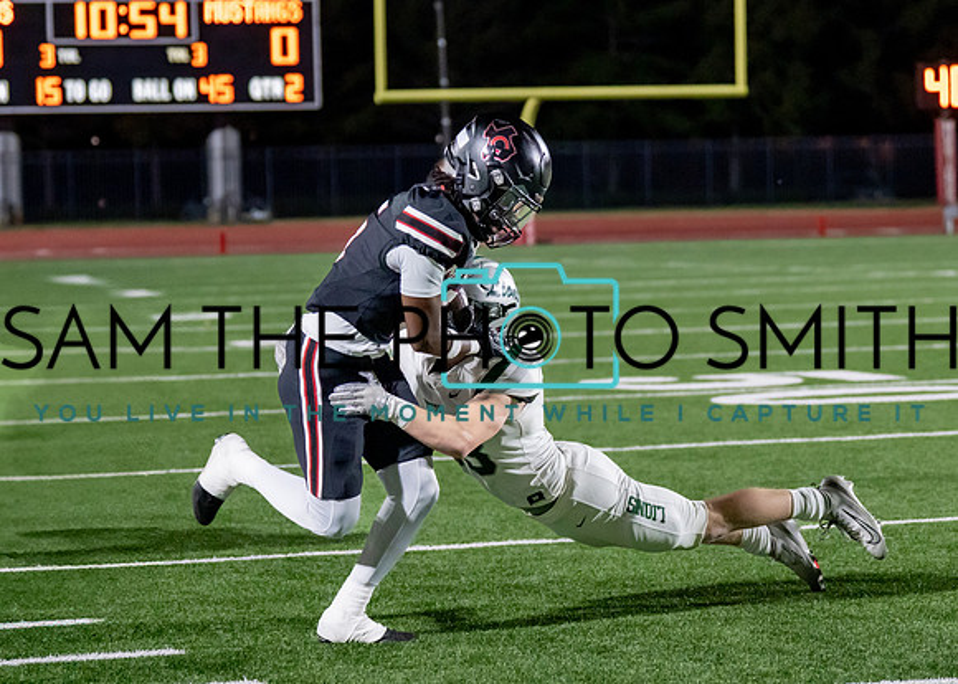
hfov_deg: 12.9
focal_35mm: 156
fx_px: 4243
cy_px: 399
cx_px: 557
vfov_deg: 9.2
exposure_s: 1/1250
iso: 2500
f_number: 2.8
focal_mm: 82
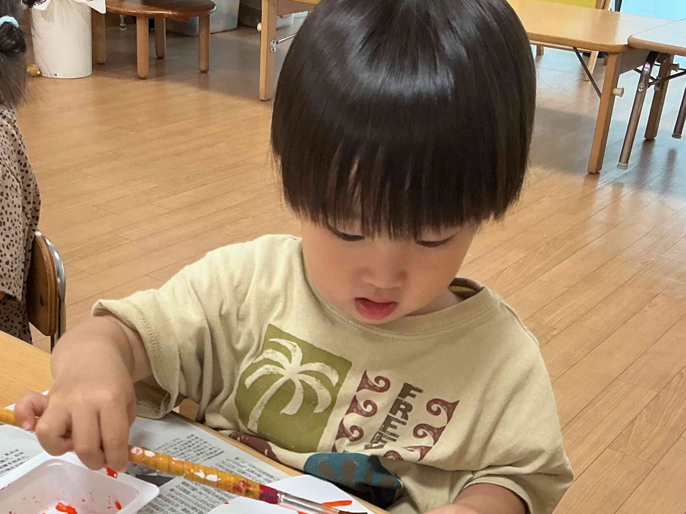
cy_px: 434
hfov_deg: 36.8
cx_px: 305
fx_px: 1030
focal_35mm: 52
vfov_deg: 27.3
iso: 50
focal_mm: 3
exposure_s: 1/60
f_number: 1.8
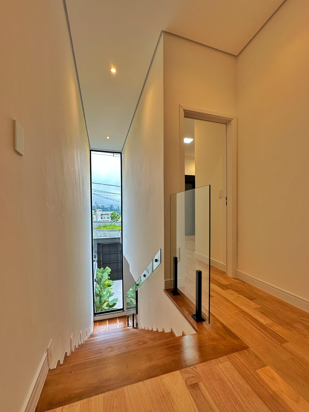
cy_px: 217
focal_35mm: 15
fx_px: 179
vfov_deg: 98.1
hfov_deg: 81.7
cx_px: 158
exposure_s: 1/120
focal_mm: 2.22
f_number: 2.2
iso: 80
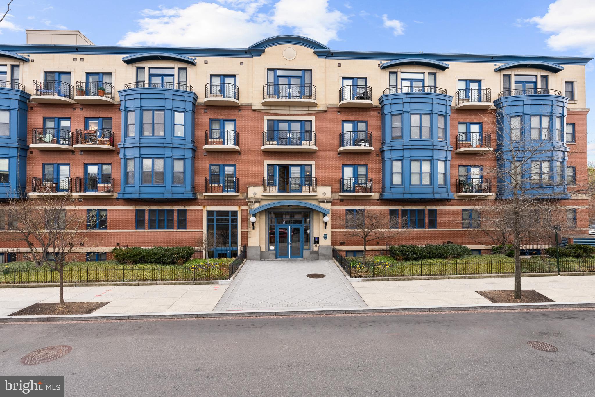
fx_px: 265
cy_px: 198
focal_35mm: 16
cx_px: 298
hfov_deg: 96.7
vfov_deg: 73.8
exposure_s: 1/100
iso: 320
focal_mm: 16
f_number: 8
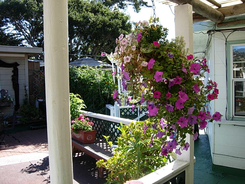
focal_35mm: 36
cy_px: 92
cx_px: 122
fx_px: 255
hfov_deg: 51.4
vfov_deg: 39.7
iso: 50
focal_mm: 7.5
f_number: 4.3
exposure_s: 1/157
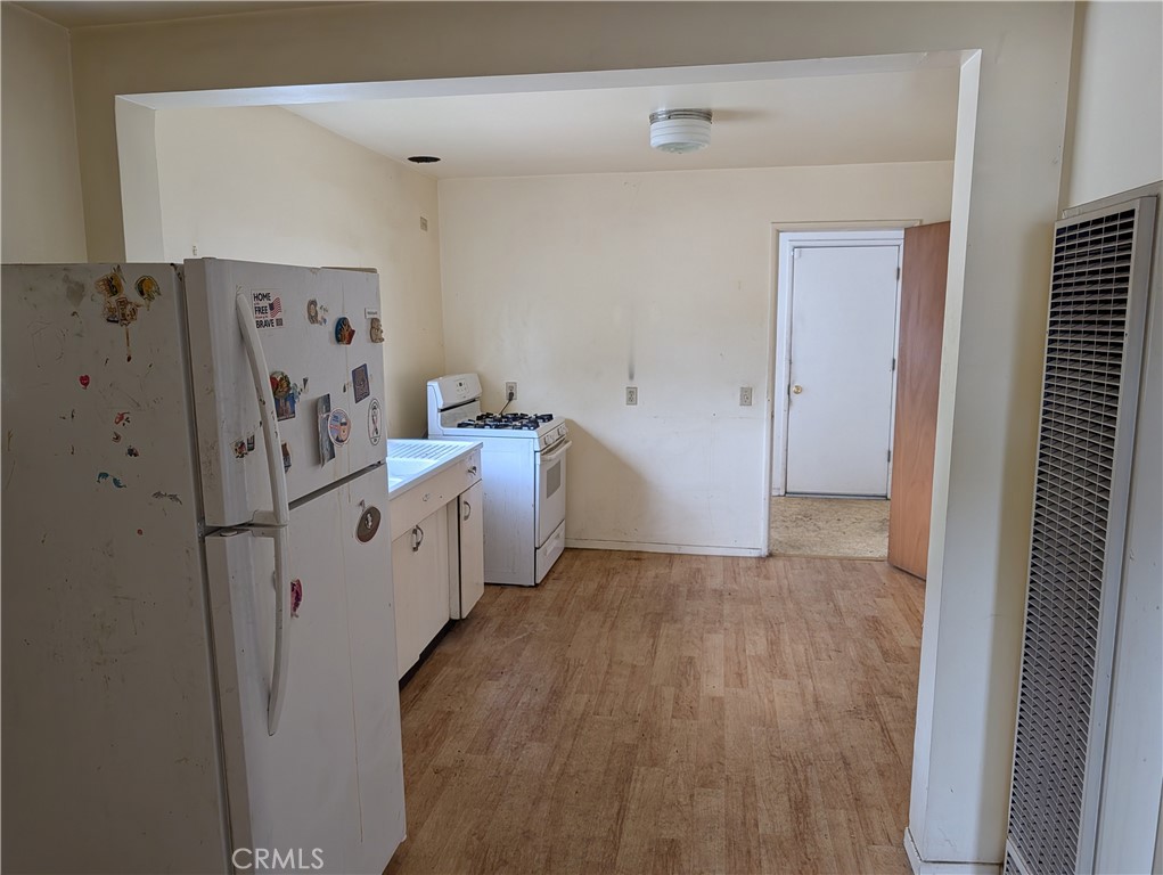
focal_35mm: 24
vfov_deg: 56.9
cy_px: 438
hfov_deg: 71.5
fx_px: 807
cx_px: 582
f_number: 1.68
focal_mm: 6.9
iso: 50
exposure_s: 1/127
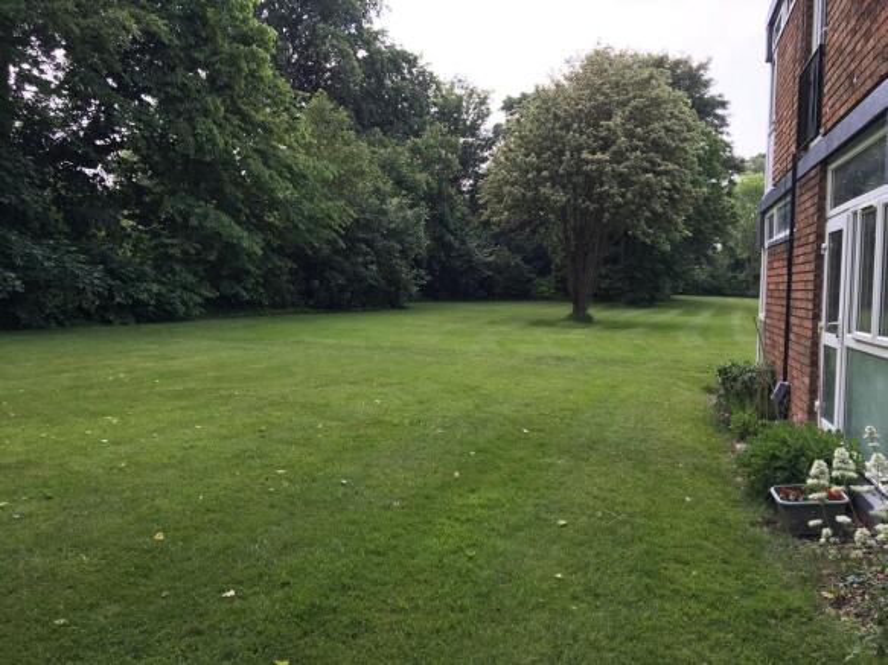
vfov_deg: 48.2
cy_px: 332
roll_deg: +0.1
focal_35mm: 29
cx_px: 444
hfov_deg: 61.7
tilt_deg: -2.5
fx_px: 744
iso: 25
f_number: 2.2
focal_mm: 4.15
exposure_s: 1/349
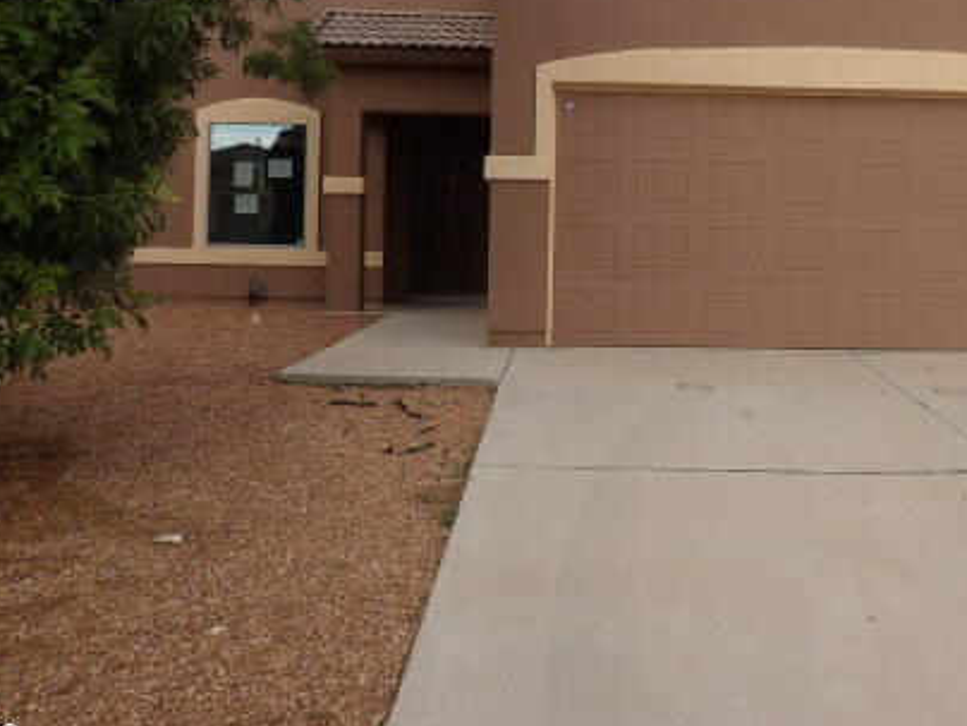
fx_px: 1062
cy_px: 213
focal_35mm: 38
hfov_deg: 48.6
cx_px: 594
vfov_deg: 37.1
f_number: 3.2
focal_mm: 4.3
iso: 100
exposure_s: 1/701
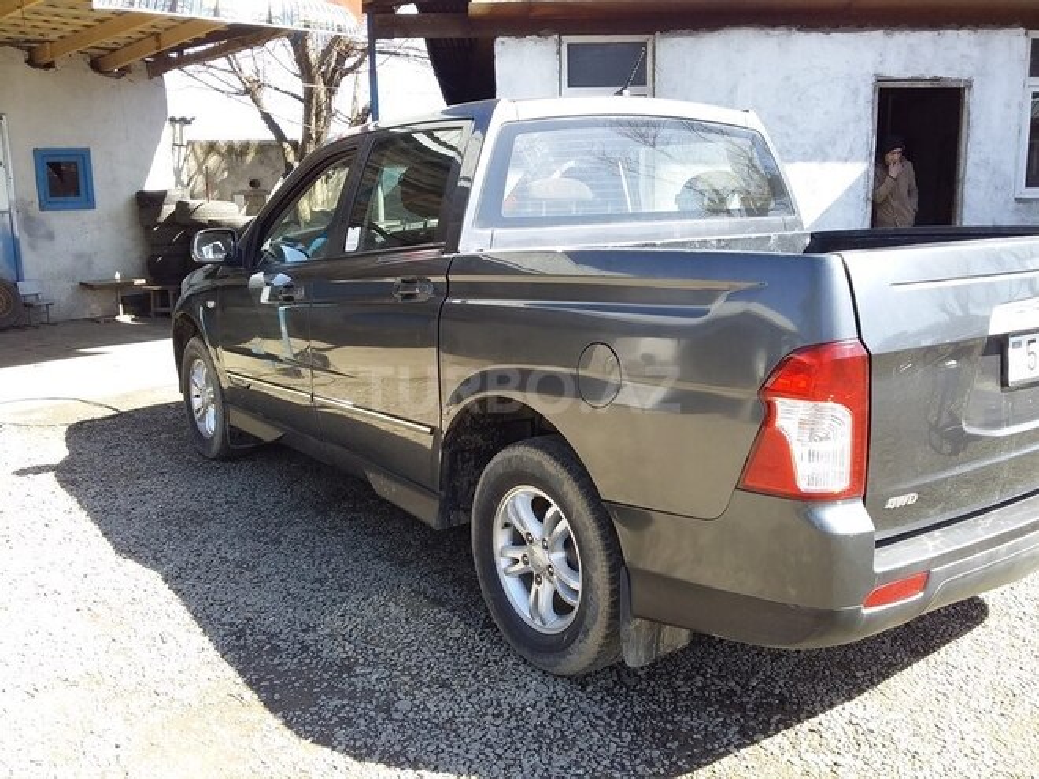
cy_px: 390
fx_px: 930
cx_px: 520
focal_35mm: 31
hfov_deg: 58.4
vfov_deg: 45.4
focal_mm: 3.3
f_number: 2.2
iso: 40
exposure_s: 1/260
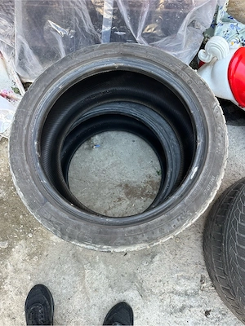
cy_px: 163
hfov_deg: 56.8
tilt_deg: -76.9
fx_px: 226
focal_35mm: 24
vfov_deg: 71.6
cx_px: 122
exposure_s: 1/121
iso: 125
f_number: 1.78
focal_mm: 6.86
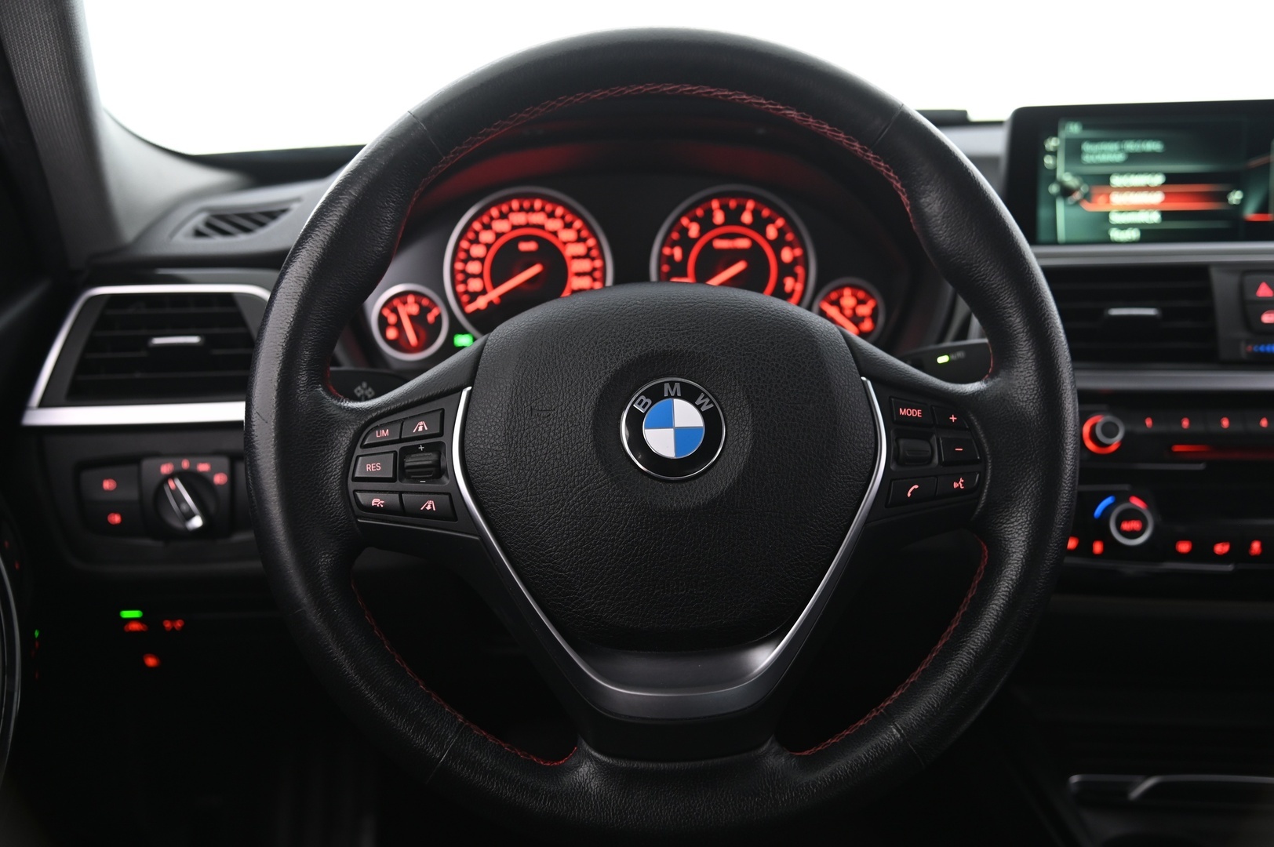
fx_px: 1344
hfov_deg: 50.7
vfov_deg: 35.0
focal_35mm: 38
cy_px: 424
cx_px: 637
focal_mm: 38
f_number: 4
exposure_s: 1/8
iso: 1000
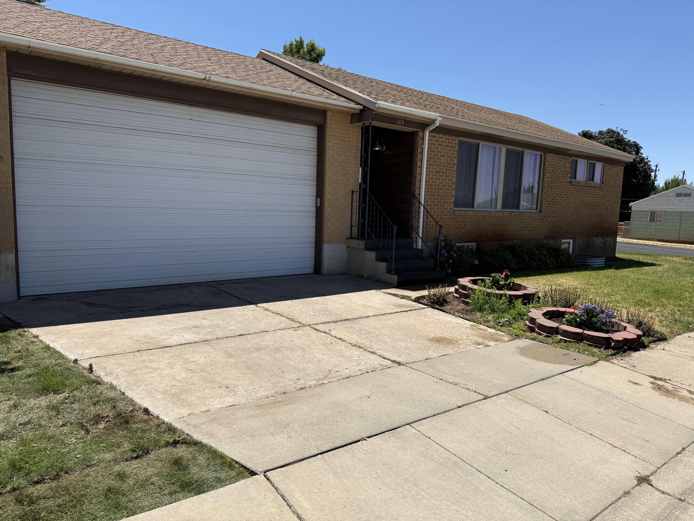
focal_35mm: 24
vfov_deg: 56.8
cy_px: 260
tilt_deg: -4.0
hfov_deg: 71.6
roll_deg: -2.3
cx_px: 347
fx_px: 481
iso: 80
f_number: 1.78
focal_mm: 6.76
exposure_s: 1/5319
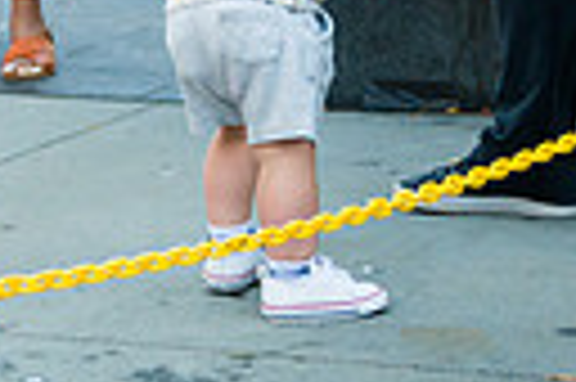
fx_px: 2605
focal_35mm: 163
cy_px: -63
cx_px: -562
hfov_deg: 11.4
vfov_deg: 8.3
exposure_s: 1/1000
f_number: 3.2
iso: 1250
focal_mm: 36
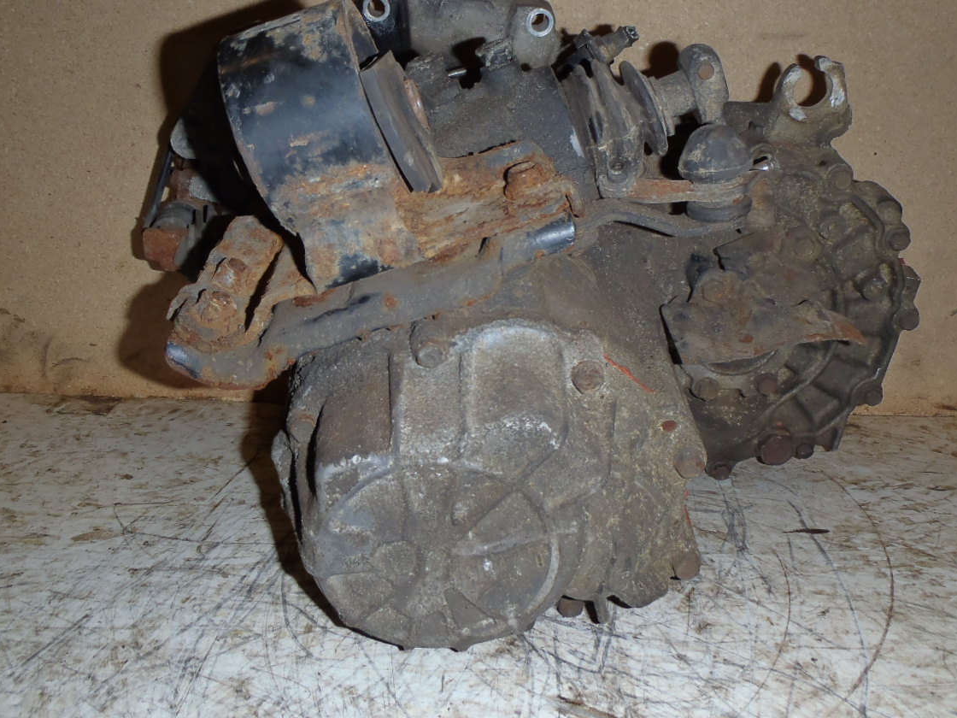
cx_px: 476
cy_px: 321
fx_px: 885
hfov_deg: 56.8
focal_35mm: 32
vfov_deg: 44.1
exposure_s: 1/30
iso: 100
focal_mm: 5
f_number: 3.9
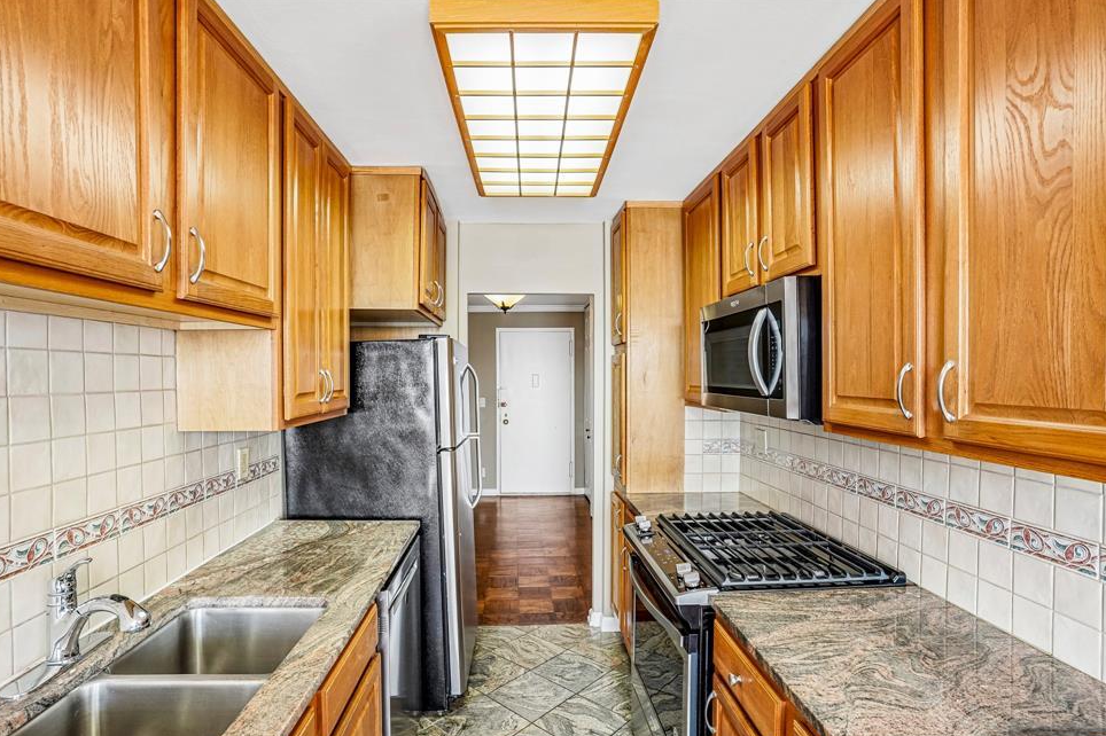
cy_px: 386
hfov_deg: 93.3
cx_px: 538
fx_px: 522
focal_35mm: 17
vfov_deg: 70.4
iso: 250
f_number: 8
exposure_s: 1/30
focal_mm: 16
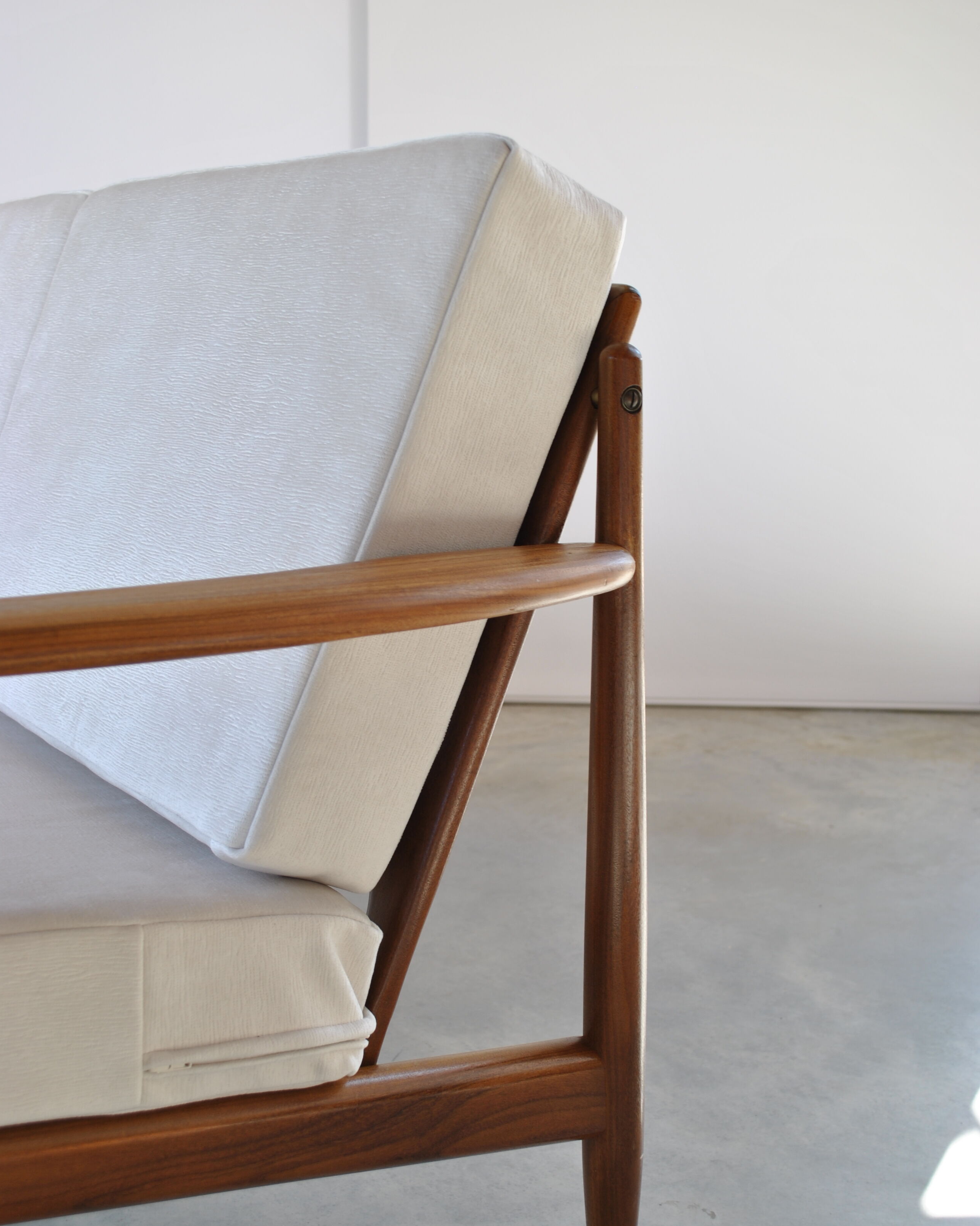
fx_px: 1486
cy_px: 712
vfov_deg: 44.6
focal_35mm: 41
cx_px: 489
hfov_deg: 36.5
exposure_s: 1/40
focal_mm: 24
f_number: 5.6
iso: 100
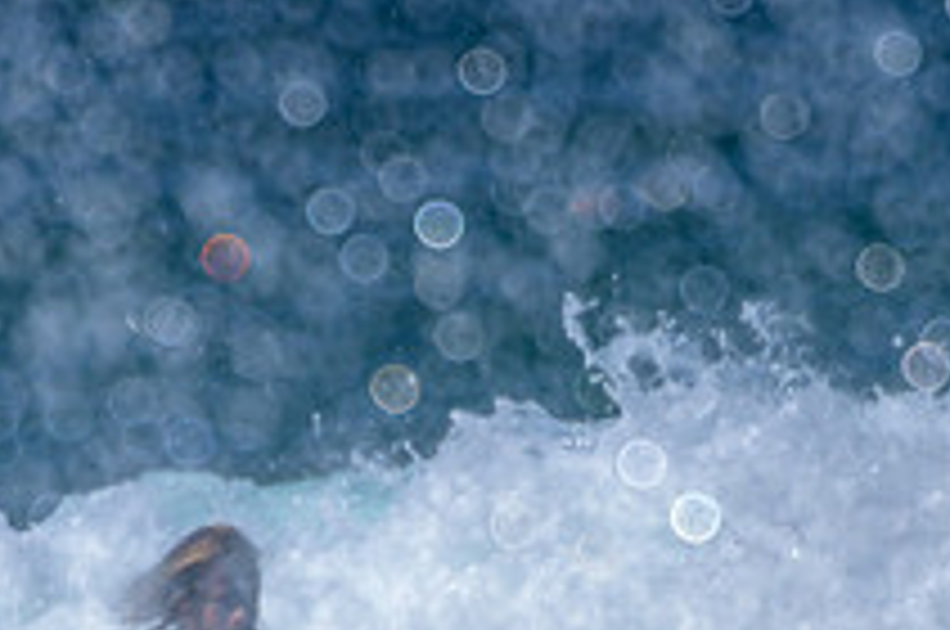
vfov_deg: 0.8
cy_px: 857
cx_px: 243
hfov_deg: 1.2
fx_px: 47164
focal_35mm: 1790
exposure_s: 1/2000
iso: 400
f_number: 11
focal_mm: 650
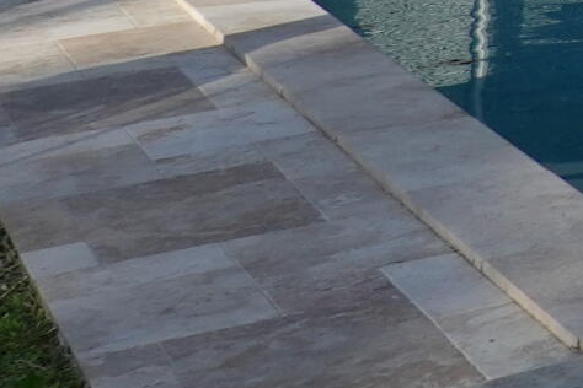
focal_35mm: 152
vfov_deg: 8.3
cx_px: 1716
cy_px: -527
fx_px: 2461
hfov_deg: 10.2
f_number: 5.6
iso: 125
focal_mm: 9.06
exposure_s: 1/400
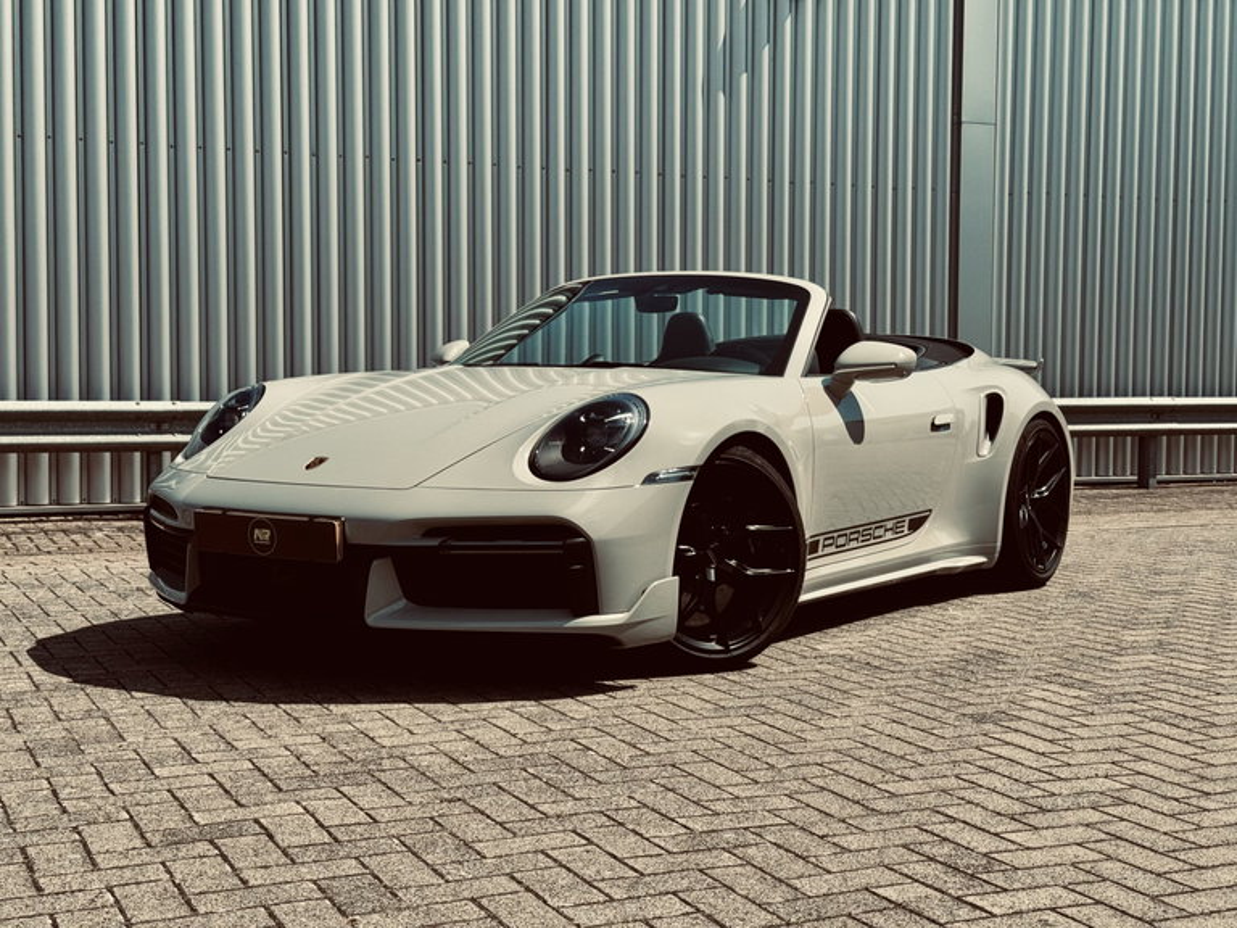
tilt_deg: -3.2
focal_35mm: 48
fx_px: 1715
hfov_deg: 39.7
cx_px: 618
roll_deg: -0.1
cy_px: 464
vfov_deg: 30.3
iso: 64
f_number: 1.78
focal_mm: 6.76
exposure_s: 1/5848
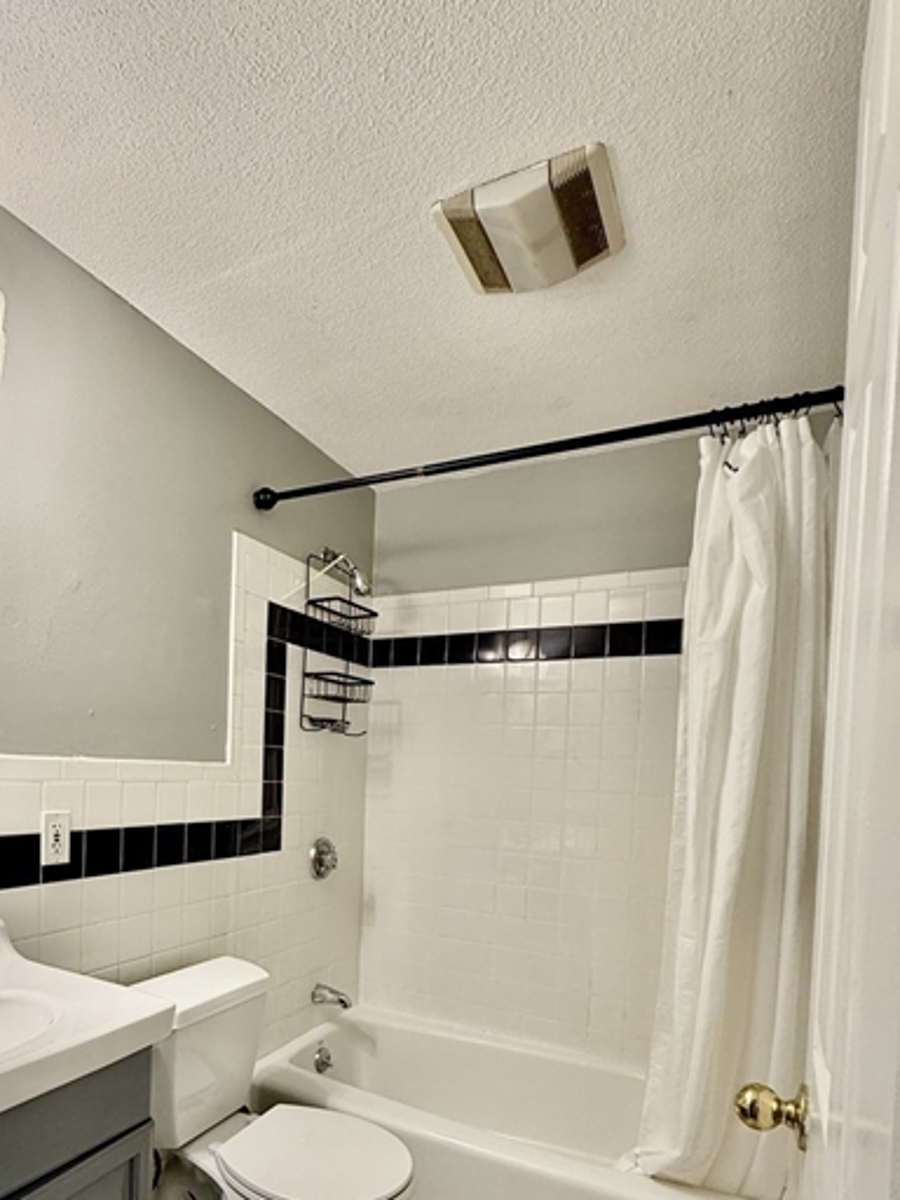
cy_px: 795
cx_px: 342
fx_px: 728
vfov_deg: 76.6
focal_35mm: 21
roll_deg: -2.5
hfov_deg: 62.6
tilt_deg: -1.5
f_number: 2.2
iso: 160
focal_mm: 2.22
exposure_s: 1/60
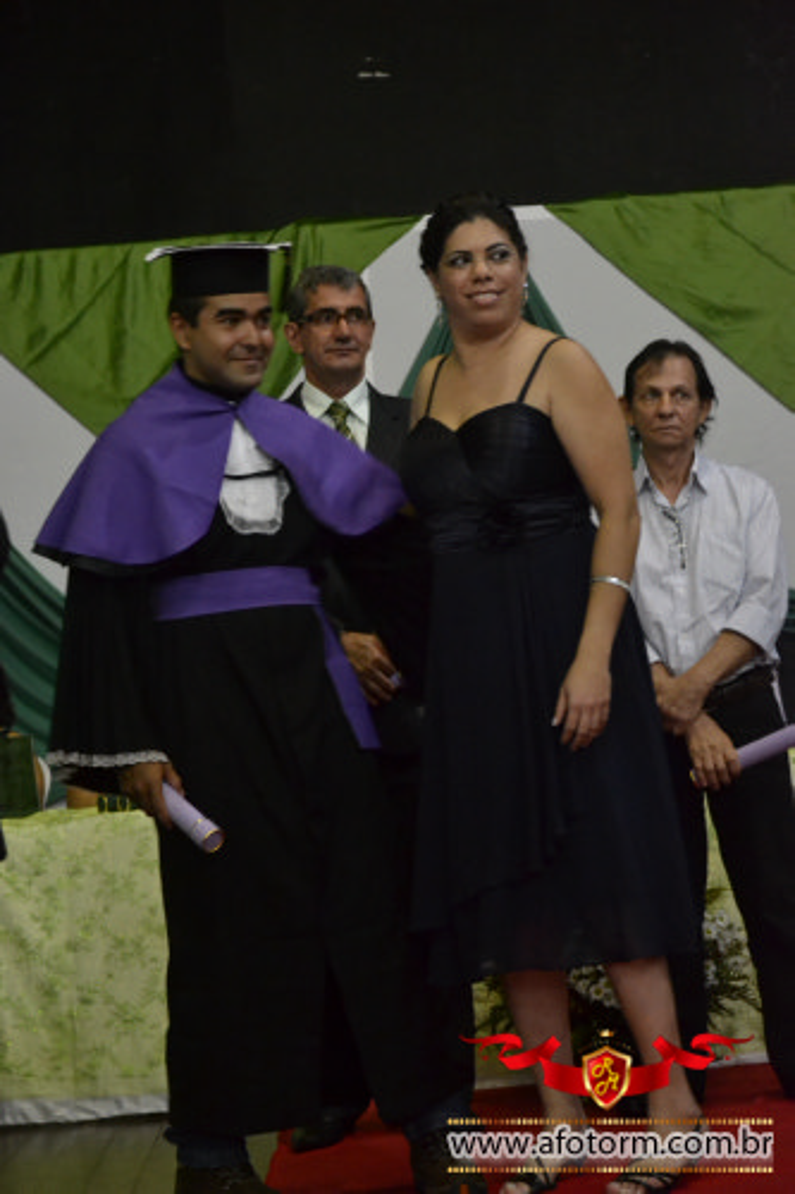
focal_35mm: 93
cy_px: 597
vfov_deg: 21.9
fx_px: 3083
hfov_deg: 14.7
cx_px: 398
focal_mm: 62
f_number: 5
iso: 3200
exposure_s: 1/30
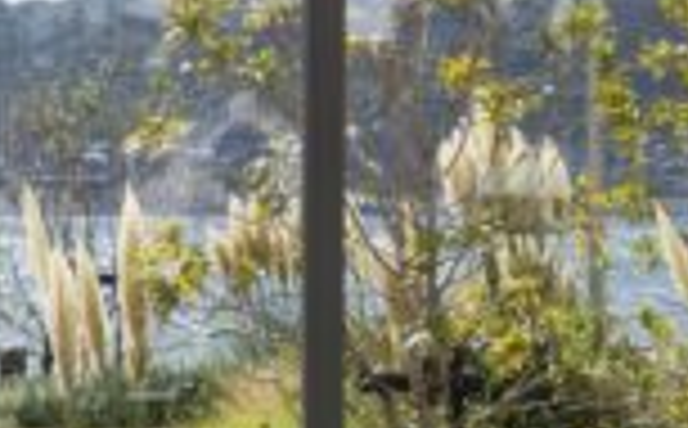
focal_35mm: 205
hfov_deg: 10.2
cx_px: 342
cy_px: 155
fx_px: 3837
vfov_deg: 6.4
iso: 100
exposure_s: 1/500
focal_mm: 30
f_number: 7.1
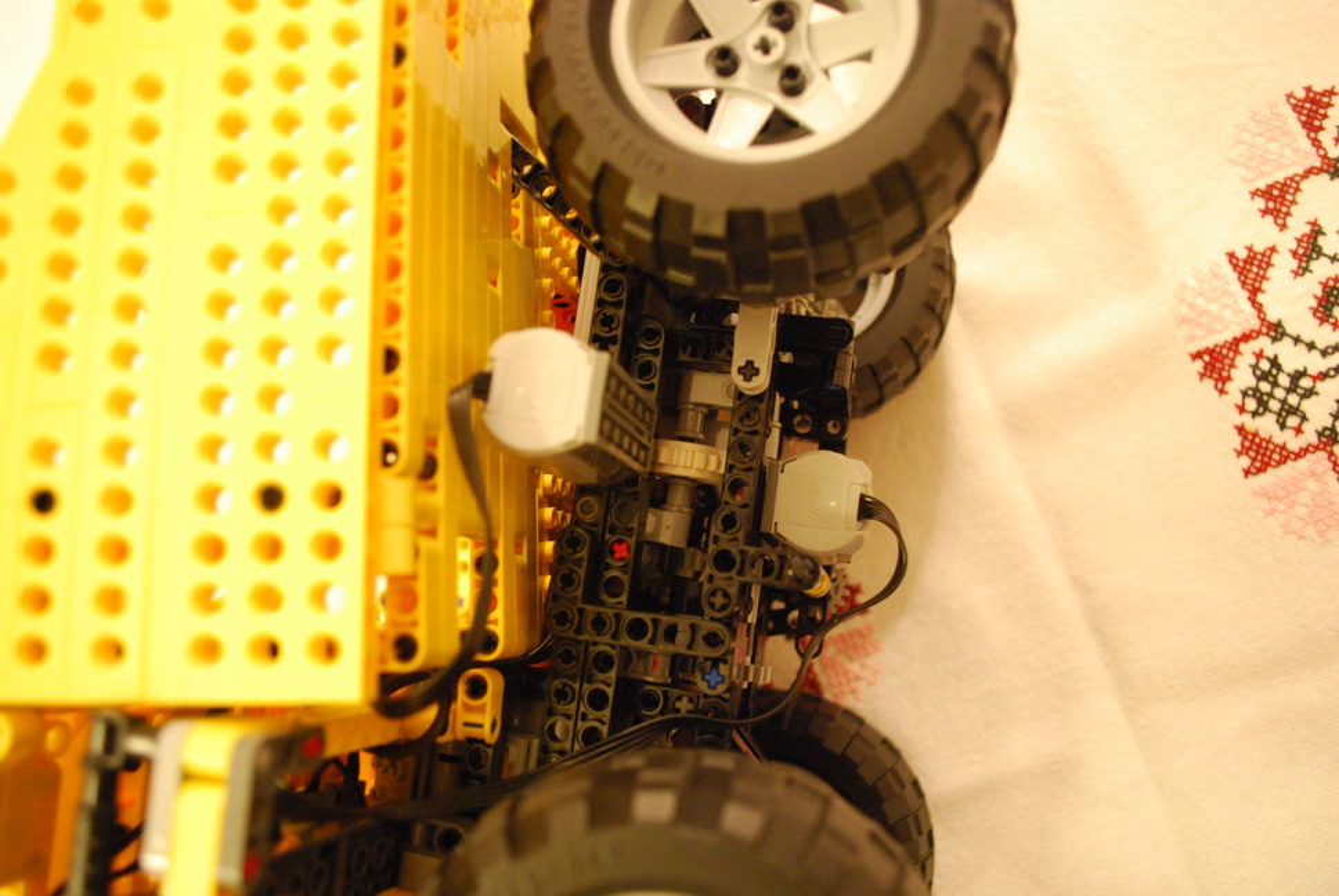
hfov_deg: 61.9
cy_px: 448
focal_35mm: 30
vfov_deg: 43.7
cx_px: 670
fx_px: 1117
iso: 1600
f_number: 3.8
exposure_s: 1/13
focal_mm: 20
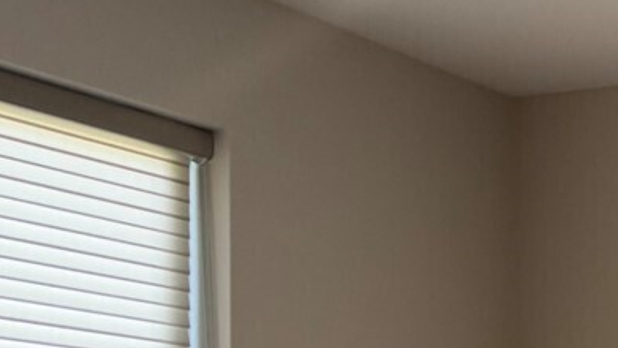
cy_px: 484
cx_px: 983
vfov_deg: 11.0
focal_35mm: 107
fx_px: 1754
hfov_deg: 17.5
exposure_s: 1/60
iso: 160
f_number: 1.78
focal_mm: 6.76
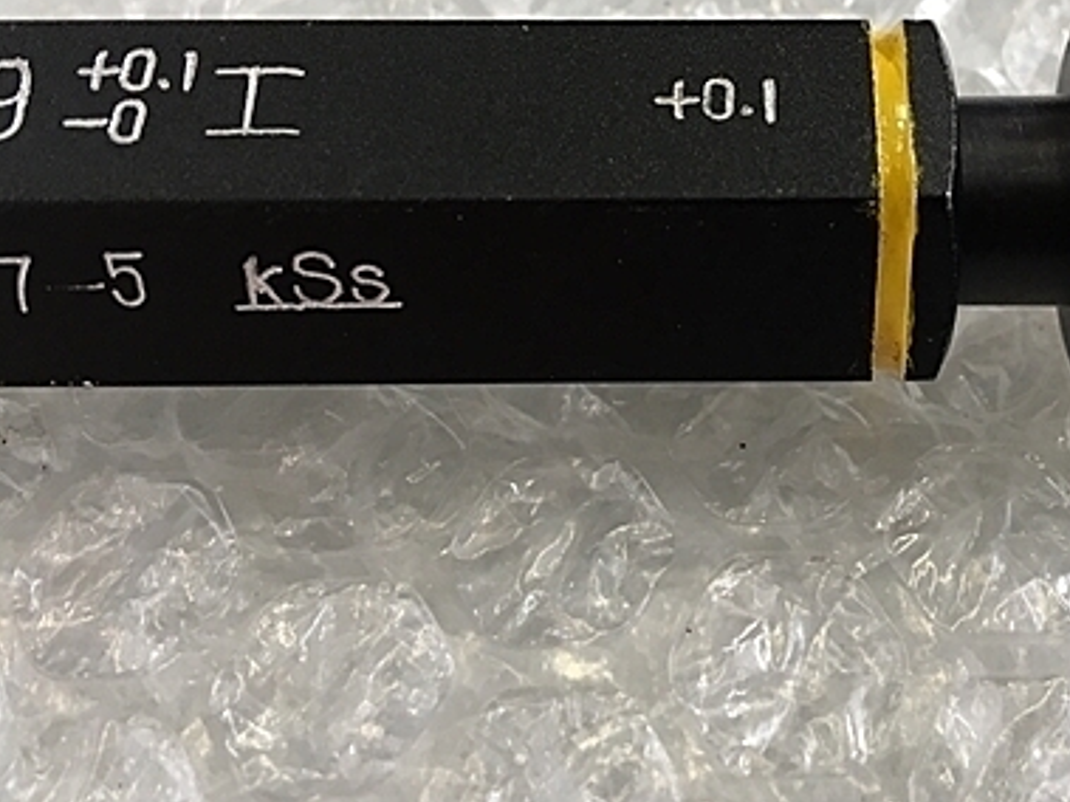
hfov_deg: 38.4
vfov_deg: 29.2
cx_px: 734
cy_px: 203
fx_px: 1514
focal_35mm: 49
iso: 25
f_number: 2.2
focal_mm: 4.15
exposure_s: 1/30
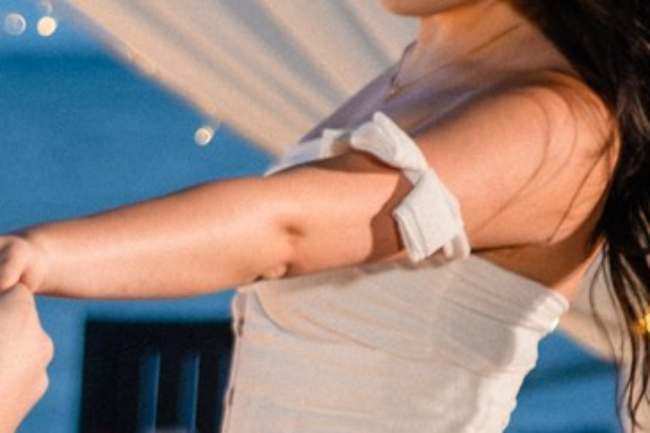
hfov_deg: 6.4
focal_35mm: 318
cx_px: -139
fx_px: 5739
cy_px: 297
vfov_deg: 4.3
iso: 1000
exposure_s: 1/320
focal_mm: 50
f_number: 2.2
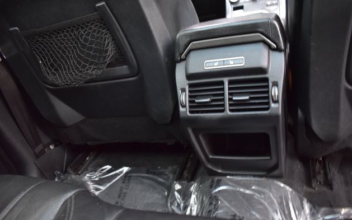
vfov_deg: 44.5
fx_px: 269
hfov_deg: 66.5
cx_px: 177
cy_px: 118
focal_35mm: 28
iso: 1600
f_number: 3.5
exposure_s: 1/10
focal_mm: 18
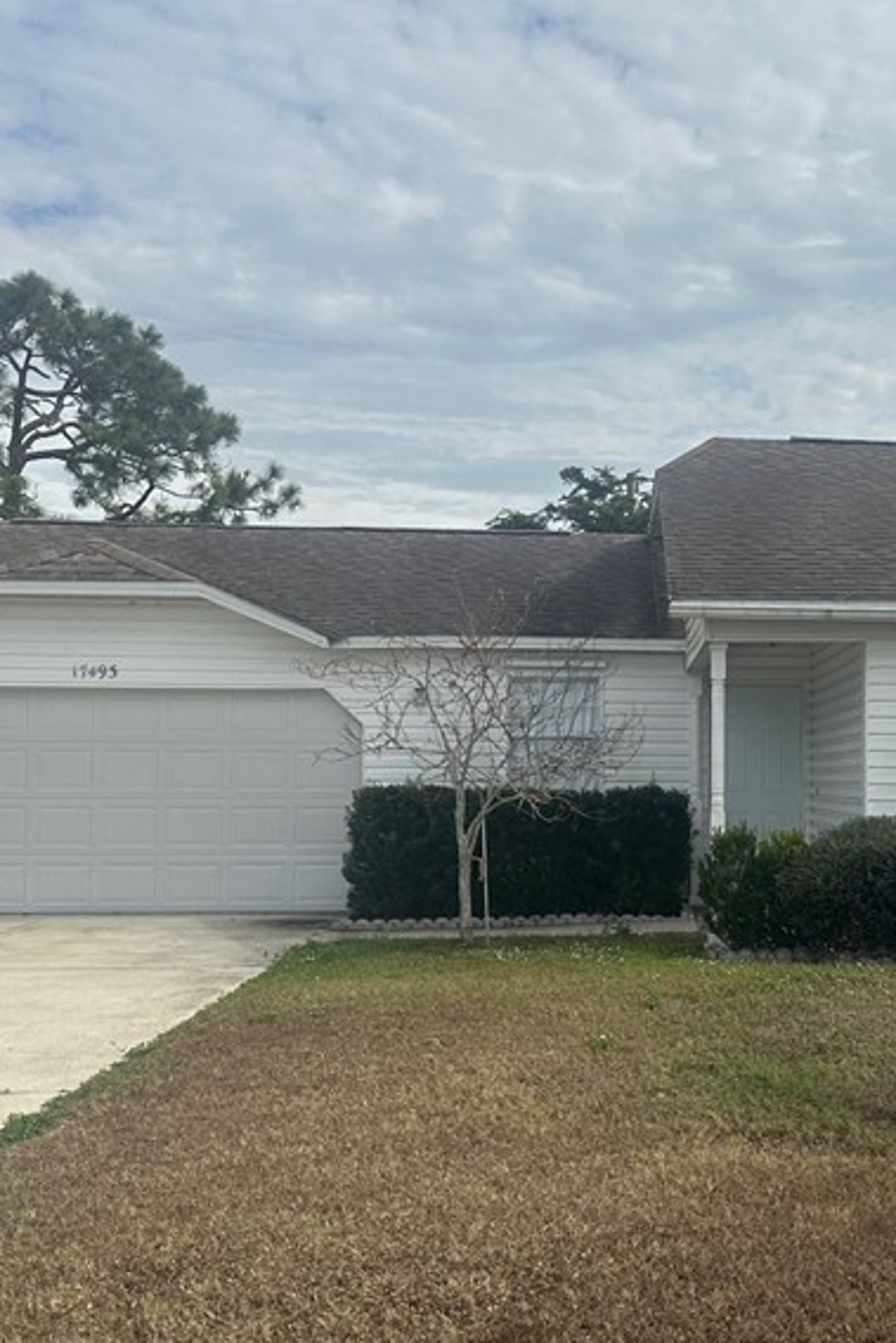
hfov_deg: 28.8
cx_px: 794
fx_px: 1679
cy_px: 709
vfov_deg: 43.6
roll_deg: -0.3
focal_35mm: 45
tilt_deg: +1.2
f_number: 1.78
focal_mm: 6.86
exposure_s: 1/8929
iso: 80
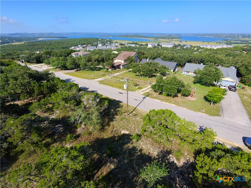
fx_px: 116
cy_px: 94
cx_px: 126
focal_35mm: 16
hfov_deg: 94.5
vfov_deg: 78.1
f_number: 2.55
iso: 100
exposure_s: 1/1084
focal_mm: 16
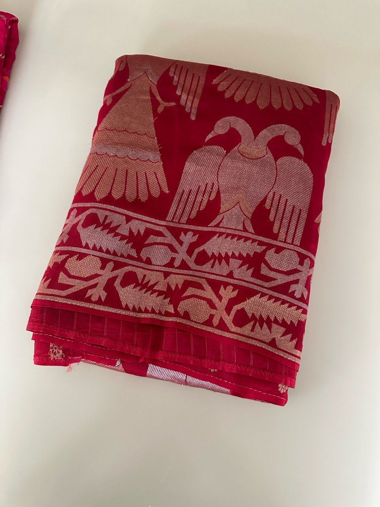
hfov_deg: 56.8
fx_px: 351
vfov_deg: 71.6
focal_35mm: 24
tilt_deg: -74.0
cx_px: 190
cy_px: 254
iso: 500
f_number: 1.78
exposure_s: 1/60
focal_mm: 6.86
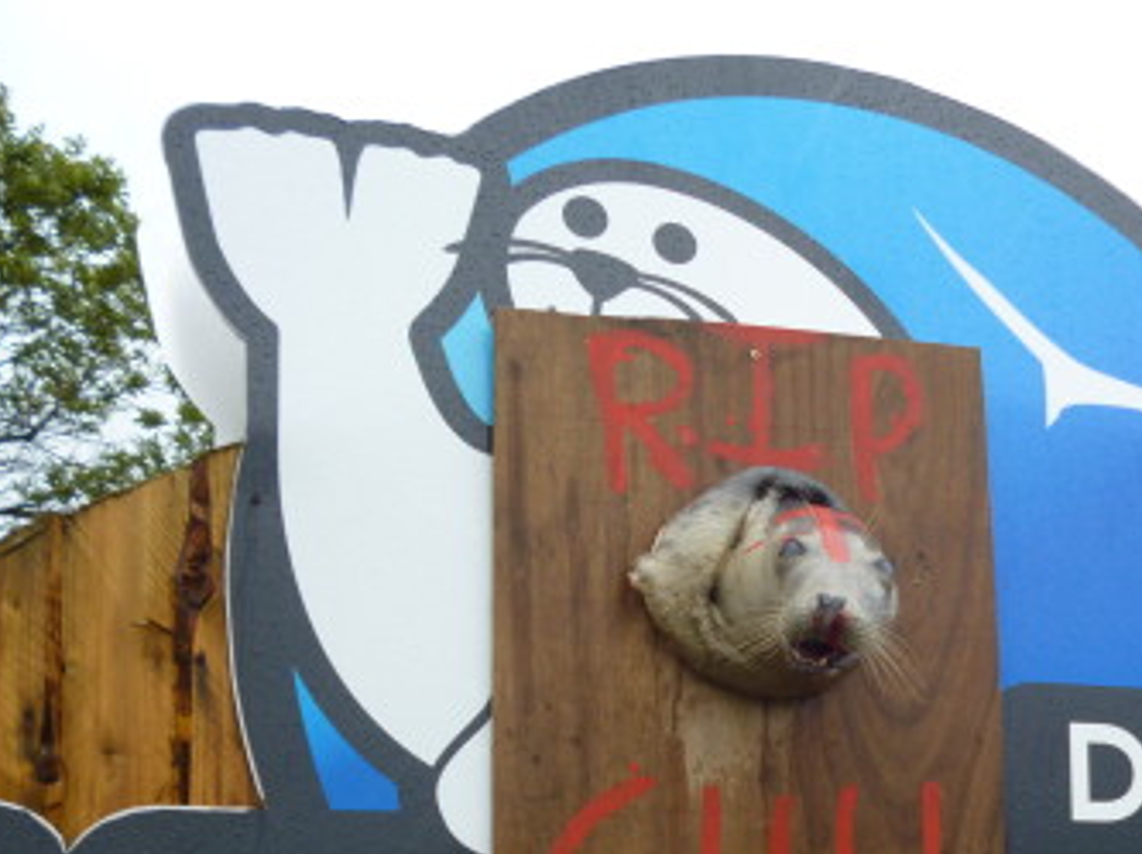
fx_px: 1582
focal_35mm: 48
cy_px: 719
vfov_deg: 29.3
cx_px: 710
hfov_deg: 39.4
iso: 100
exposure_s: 1/125
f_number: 3.1
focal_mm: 5
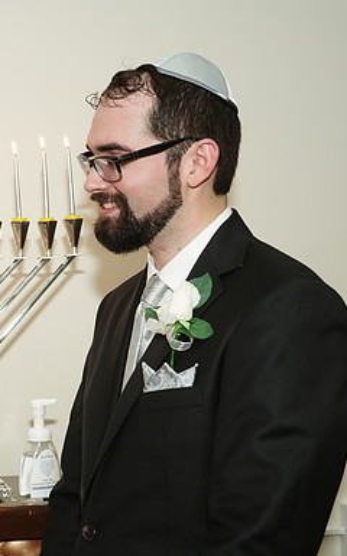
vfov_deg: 32.5
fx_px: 955
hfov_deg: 19.8
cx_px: -20
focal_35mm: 63
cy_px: 278
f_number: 4.5
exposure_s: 1/100
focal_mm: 41
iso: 1000
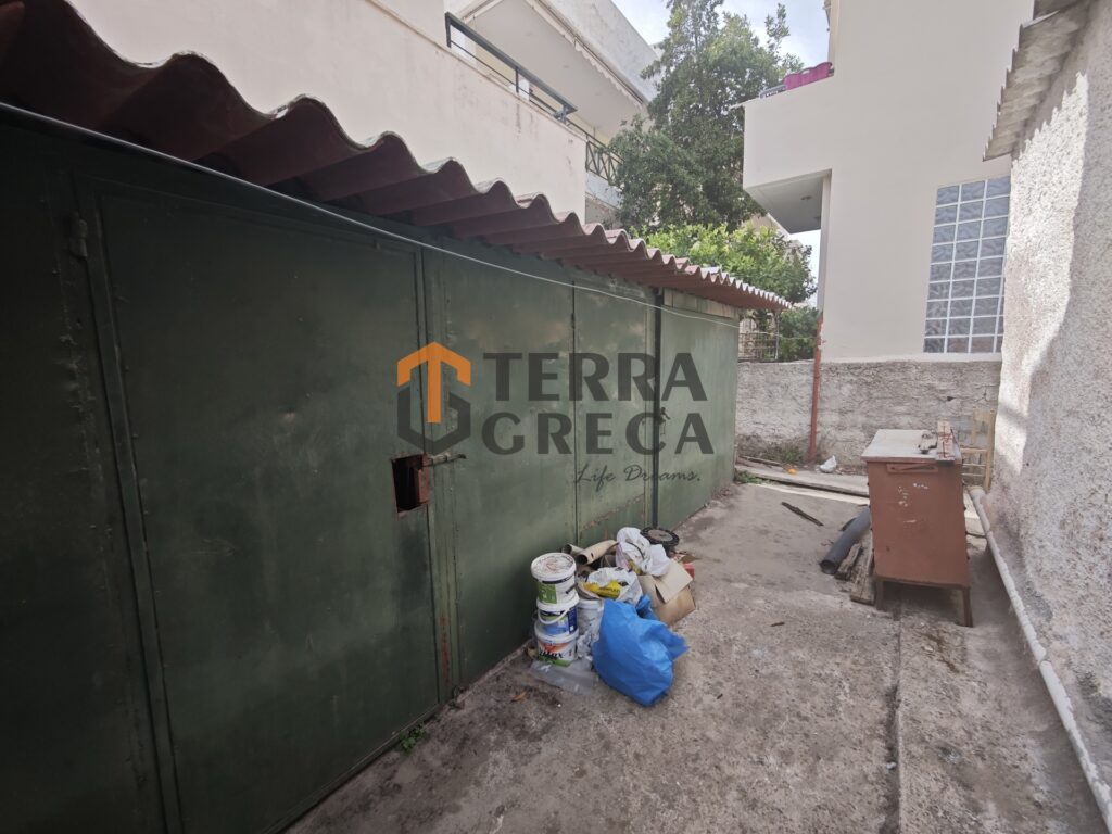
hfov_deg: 102.1
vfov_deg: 85.7
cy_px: 417
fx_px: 450
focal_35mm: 14
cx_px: 556
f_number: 2.2
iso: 50
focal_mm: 2.16
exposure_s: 1/196
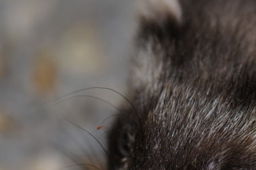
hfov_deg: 5.8
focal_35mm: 355
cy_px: 139
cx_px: 276
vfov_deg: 3.9
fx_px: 2523
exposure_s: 1/60
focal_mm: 105
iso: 200
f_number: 3.5
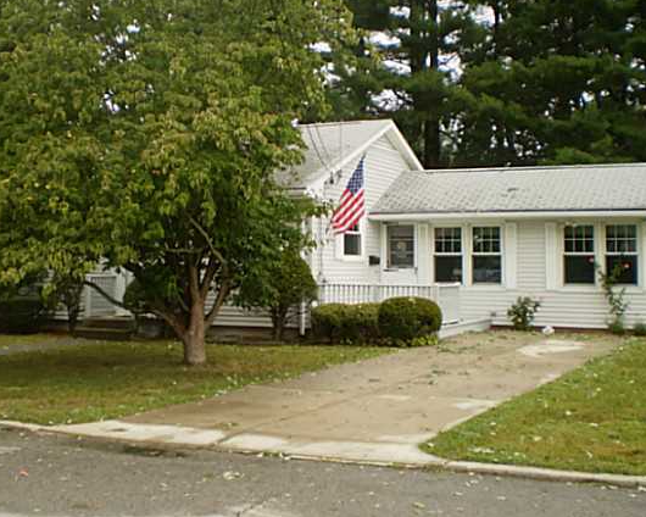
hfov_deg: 35.3
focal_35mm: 53
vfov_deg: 28.5
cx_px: 282
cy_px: 204
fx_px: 1013
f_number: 3.1
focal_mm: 6.3
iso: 64
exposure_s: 1/200
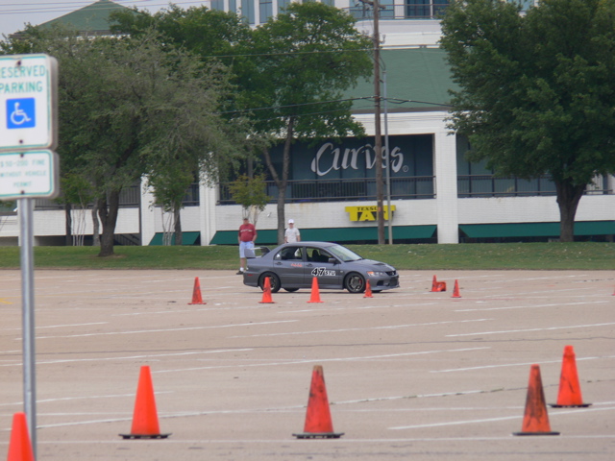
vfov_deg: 3.5
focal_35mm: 420
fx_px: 7462
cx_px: 308
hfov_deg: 4.7
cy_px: 230
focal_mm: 88.8
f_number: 5.6
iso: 80
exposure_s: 1/250
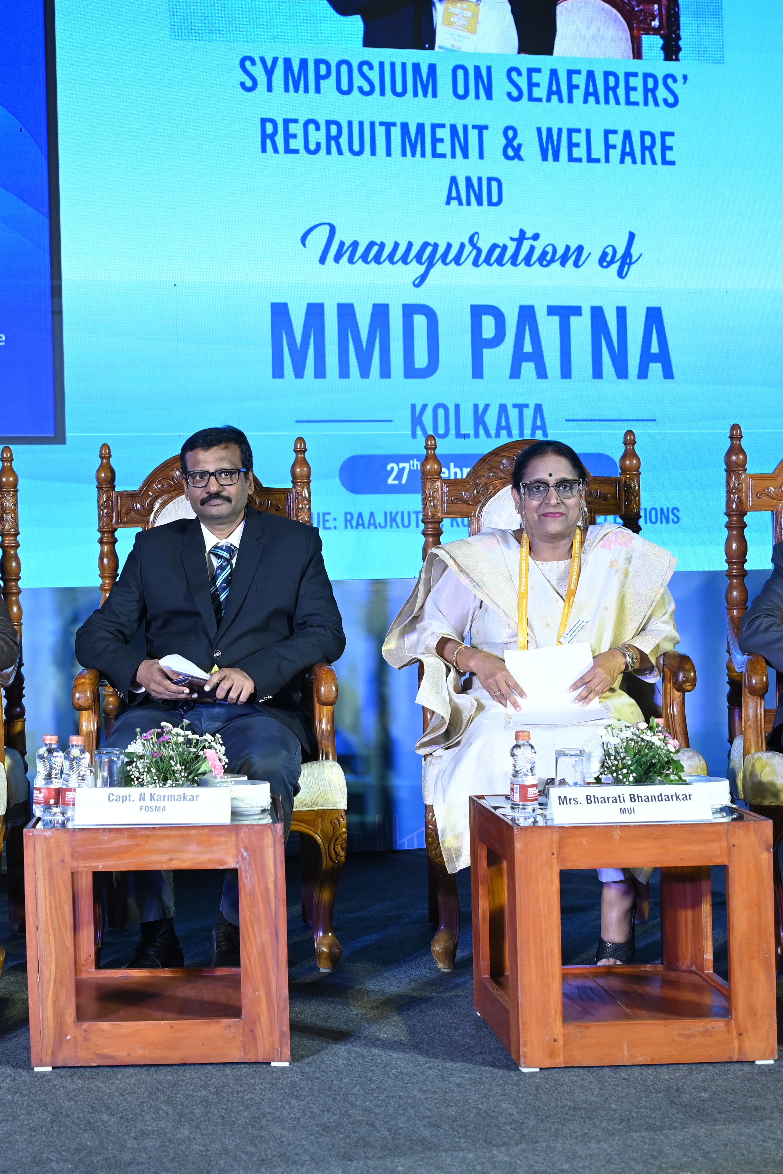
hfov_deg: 22.8
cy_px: 590
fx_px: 1924
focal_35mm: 59
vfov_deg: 33.9
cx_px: 230
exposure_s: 1/200
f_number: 4
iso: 1000
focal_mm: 39
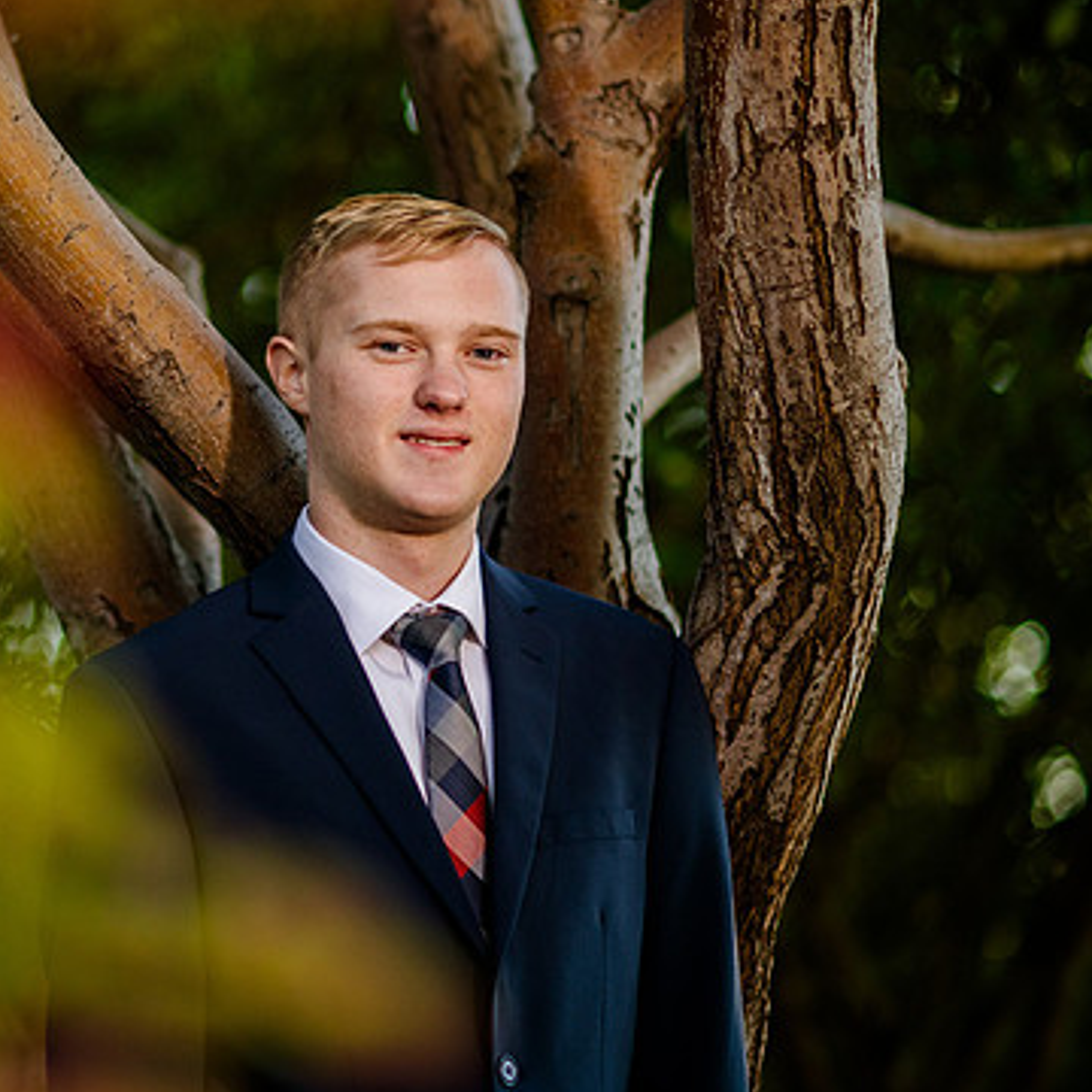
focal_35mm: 155
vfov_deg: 11.3
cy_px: 519
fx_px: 5532
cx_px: 244
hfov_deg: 11.2
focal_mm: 105
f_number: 2
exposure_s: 1/1600
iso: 200
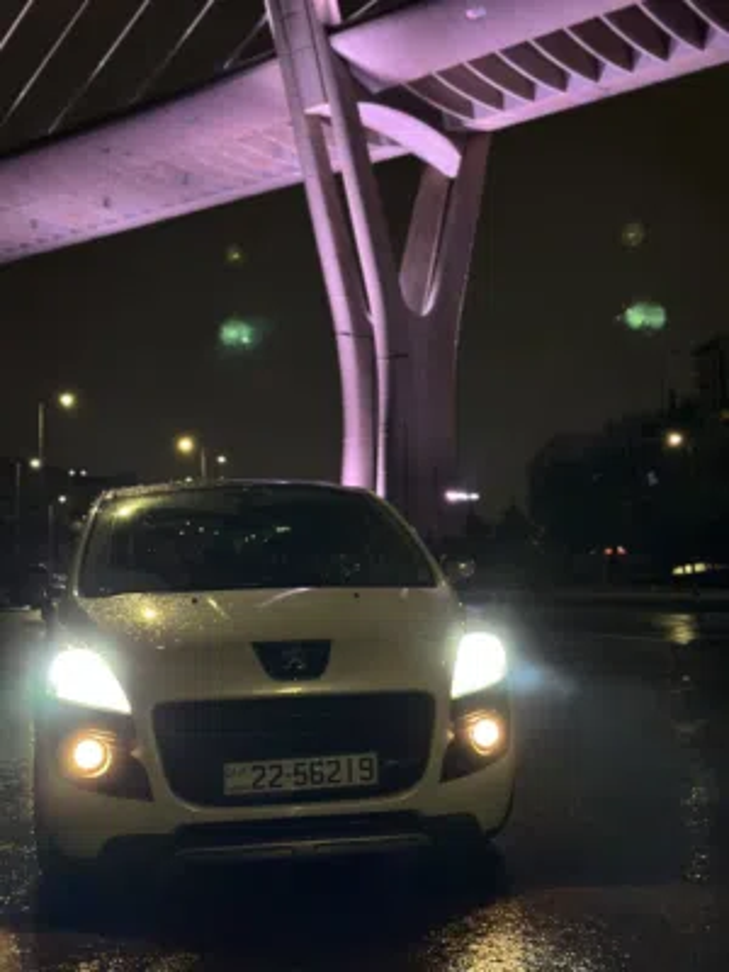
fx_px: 1348
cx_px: 364
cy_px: 486
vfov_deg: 39.7
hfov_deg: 30.3
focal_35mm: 48
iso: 320
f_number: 1.78
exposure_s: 1/58
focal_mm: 6.86
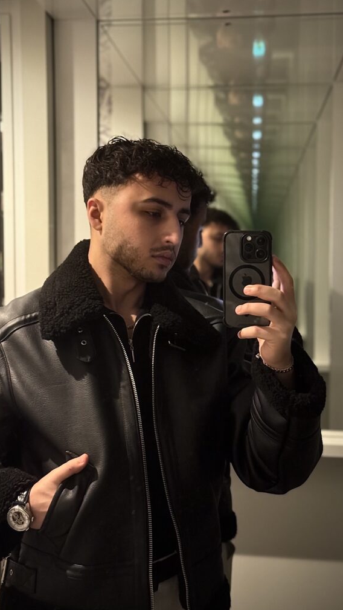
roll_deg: +0.0
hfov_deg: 22.6
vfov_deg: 39.2
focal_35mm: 53
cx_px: 152
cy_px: 306
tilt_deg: -3.4
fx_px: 857
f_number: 1.78
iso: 640
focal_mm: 6.76
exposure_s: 1/25
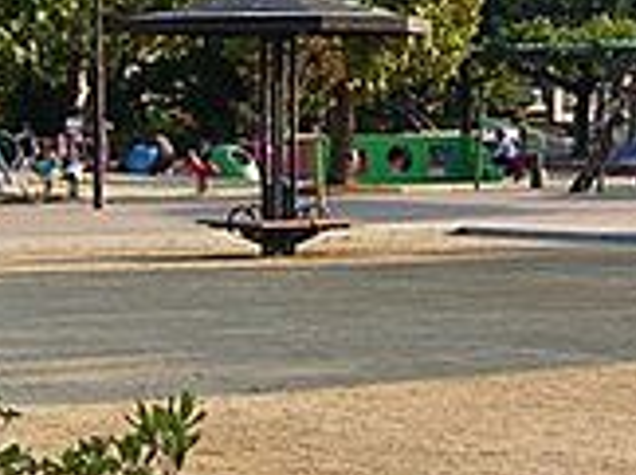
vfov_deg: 10.5
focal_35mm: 141
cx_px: 711
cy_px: 102
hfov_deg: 13.7
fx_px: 2587
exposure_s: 1/60
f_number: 8
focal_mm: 7.9
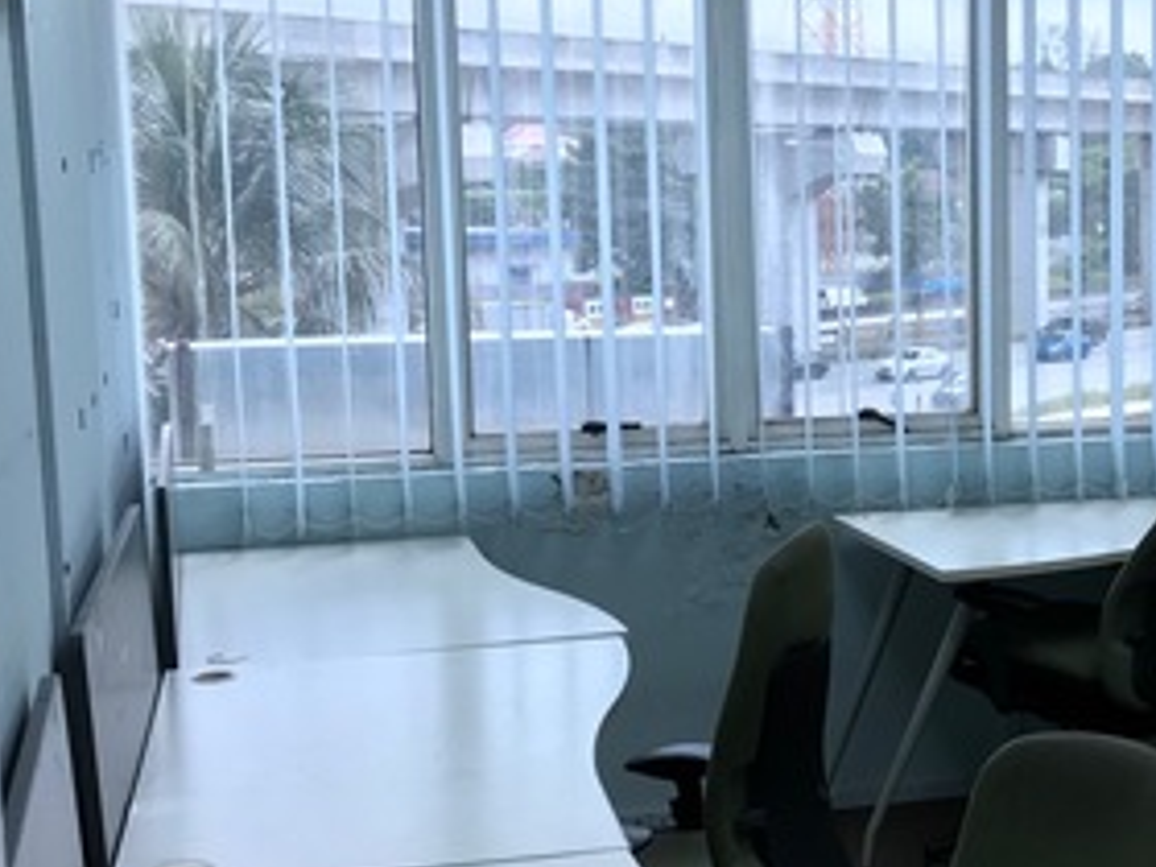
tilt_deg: -7.8
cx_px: 1123
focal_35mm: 64
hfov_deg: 28.6
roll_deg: +0.8
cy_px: 471
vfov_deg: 22.9
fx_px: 2137
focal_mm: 3.99
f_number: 1.8
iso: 32
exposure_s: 1/100
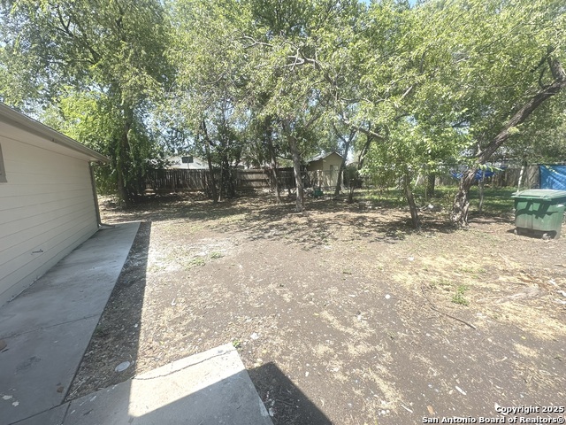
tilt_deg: -7.0
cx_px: 283
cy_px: 212
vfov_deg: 85.7
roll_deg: +1.3
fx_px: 229
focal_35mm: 14
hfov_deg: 102.1
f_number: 2.2
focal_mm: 2.22
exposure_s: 1/924
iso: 40
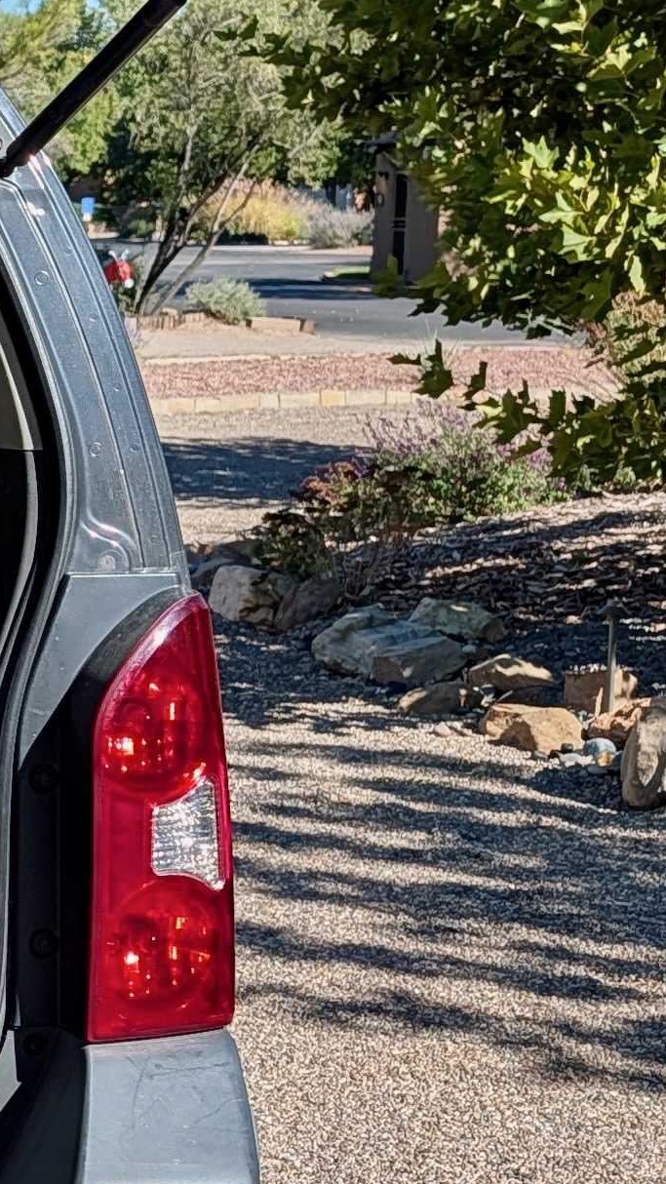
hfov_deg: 12.2
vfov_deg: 24.2
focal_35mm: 88
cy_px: 681
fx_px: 2762
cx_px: -667
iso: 24
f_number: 1.68
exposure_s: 1/1081
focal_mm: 6.9
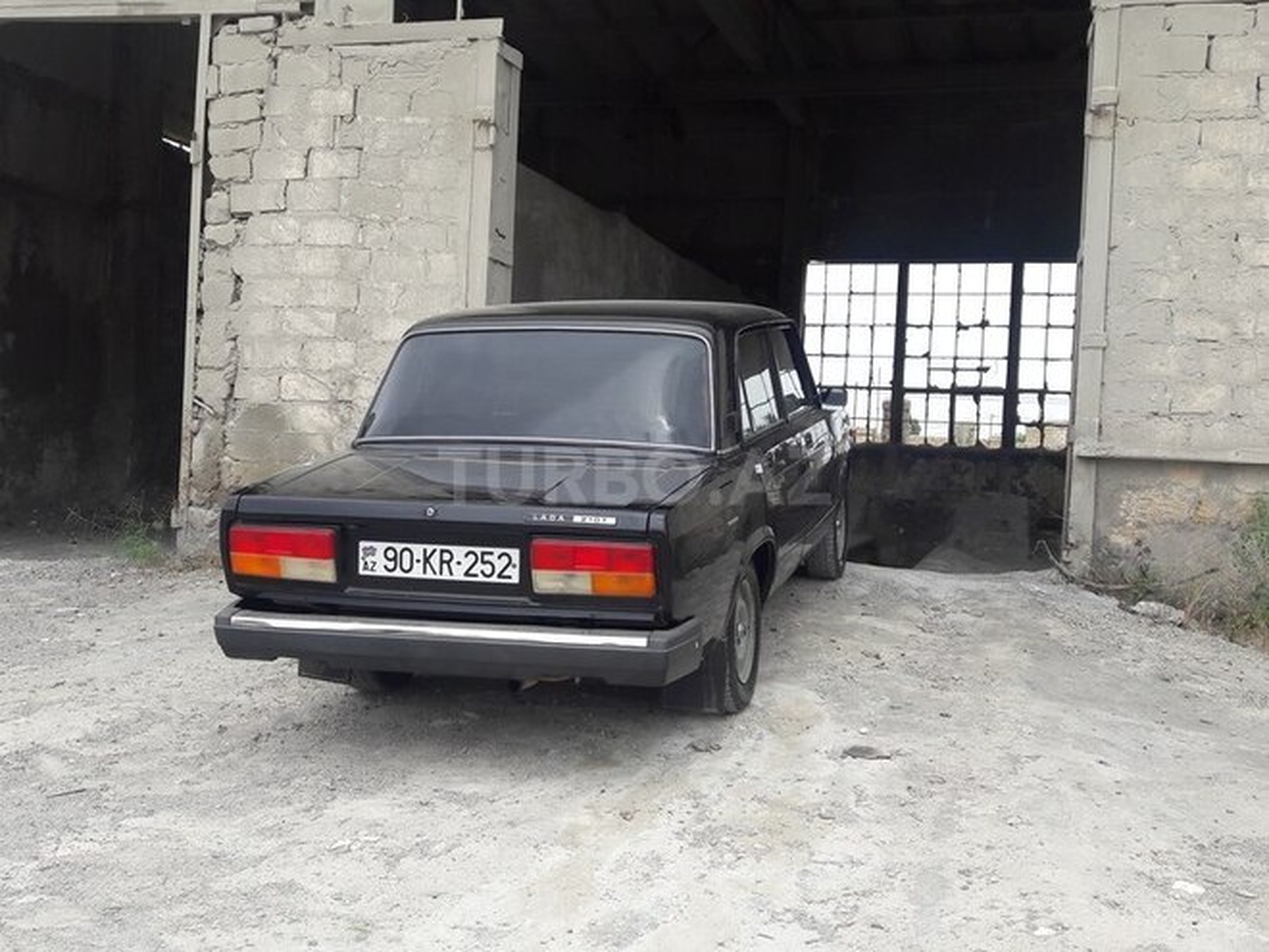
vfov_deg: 49.7
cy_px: 476
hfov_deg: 63.4
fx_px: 1026
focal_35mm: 28
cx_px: 634
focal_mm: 3.7
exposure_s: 1/842
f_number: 1.9
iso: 40
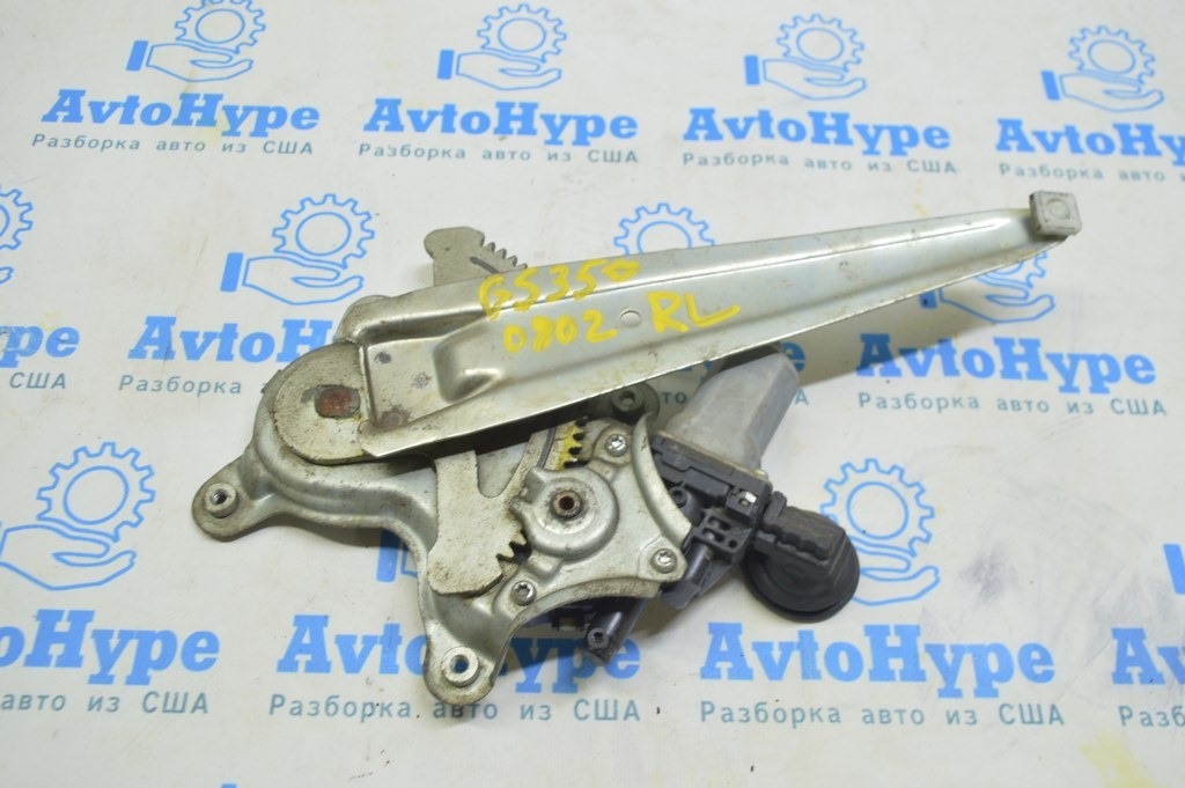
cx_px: 592
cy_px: 394
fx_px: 1085
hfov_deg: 57.3
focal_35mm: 33
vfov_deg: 39.9
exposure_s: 1/20
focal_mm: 22
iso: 400
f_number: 5.6
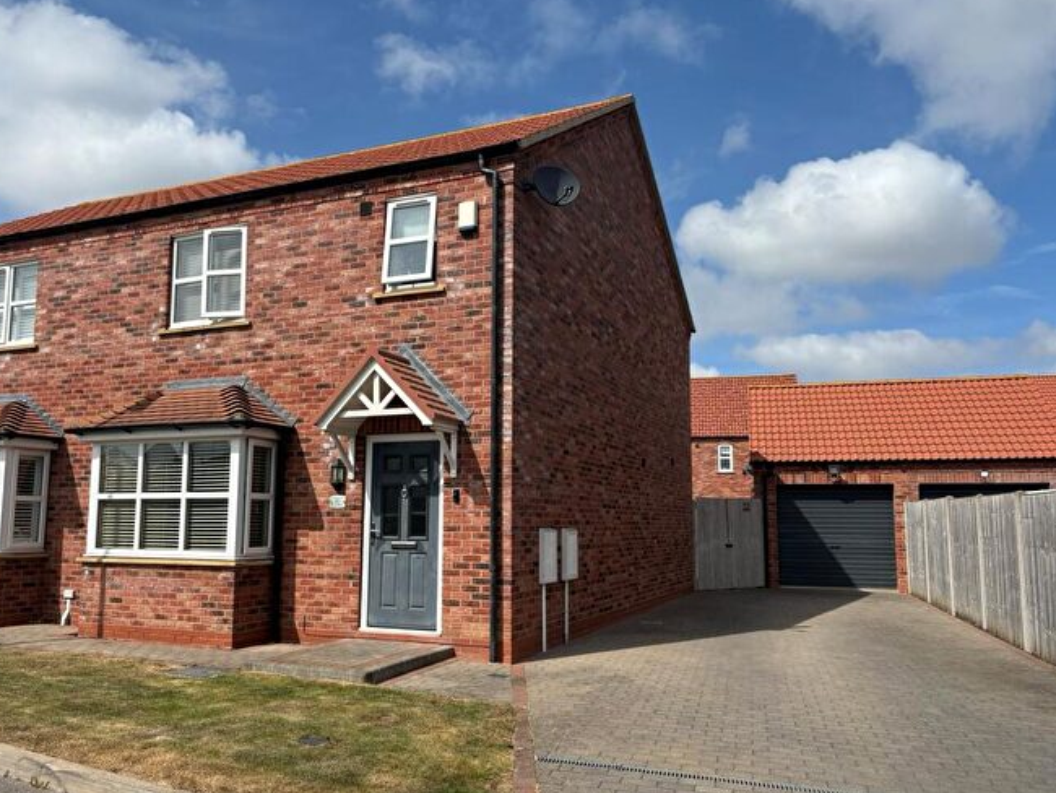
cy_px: 415
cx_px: 492
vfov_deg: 49.8
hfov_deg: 63.4
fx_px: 854
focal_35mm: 28
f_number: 1.6
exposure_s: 1/6329
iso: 50
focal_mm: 5.96
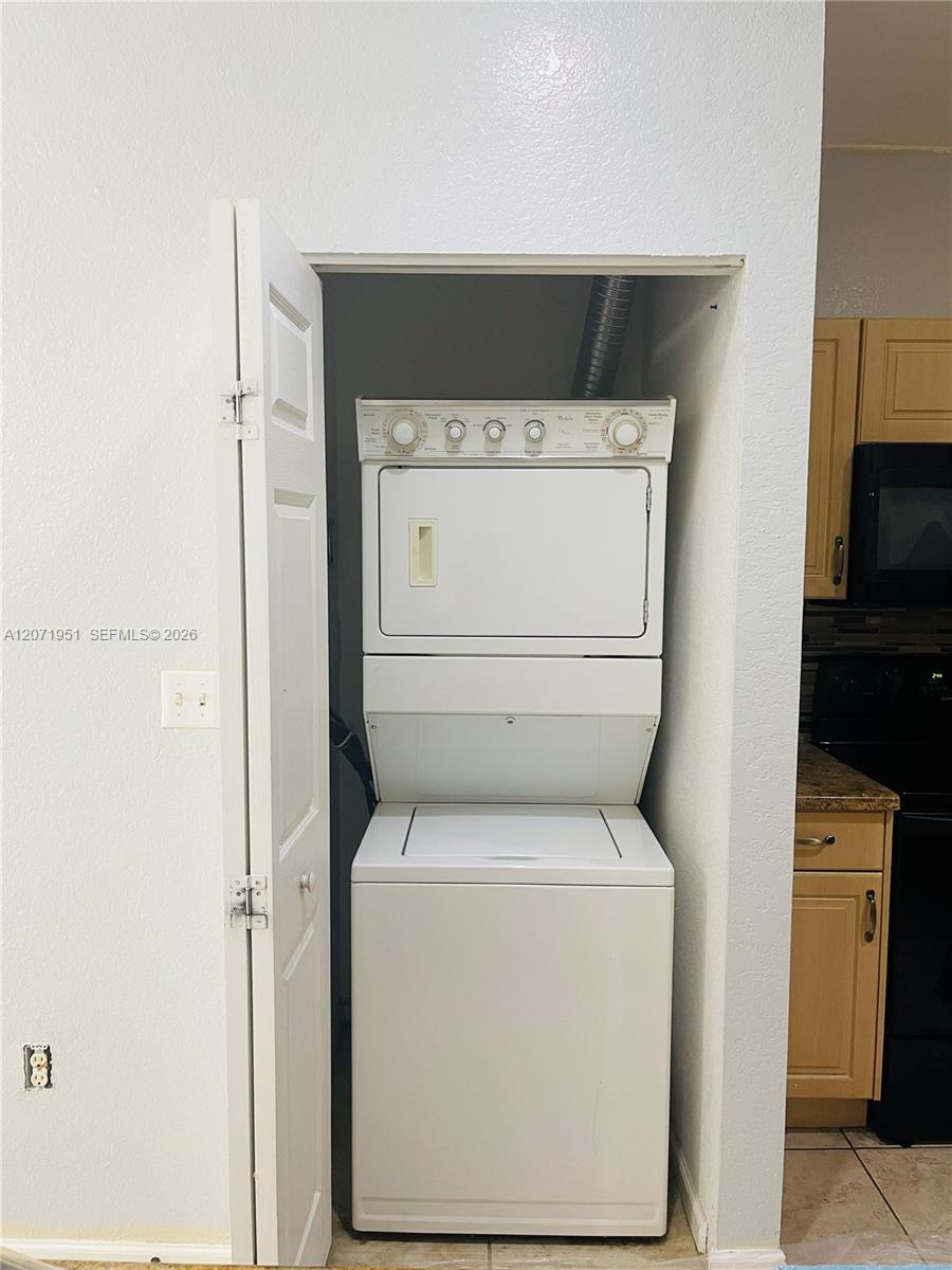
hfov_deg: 54.9
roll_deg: -0.3
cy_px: 635
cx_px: 476
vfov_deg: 69.4
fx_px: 917
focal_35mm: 25
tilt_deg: -6.0
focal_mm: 5.1
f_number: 1.6
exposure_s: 1/60
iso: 200
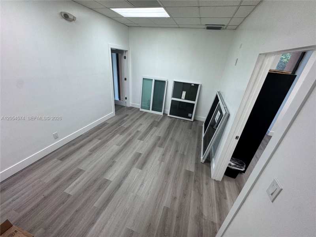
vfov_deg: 85.7
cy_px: 118
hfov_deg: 102.1
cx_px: 158
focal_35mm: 14
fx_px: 128
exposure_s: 1/120
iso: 80
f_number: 2.2
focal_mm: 2.22
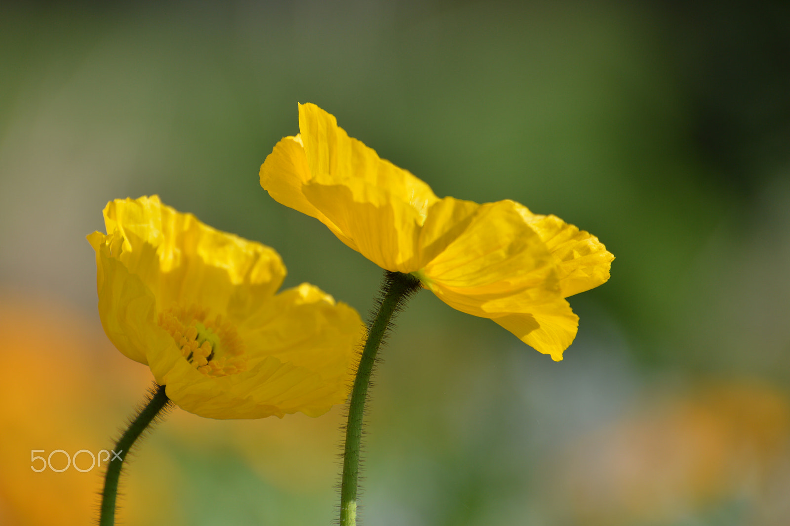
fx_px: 6578
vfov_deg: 4.6
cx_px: 395
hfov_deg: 6.9
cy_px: 263
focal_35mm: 300
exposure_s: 1/500
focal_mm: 200
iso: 100
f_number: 5.6
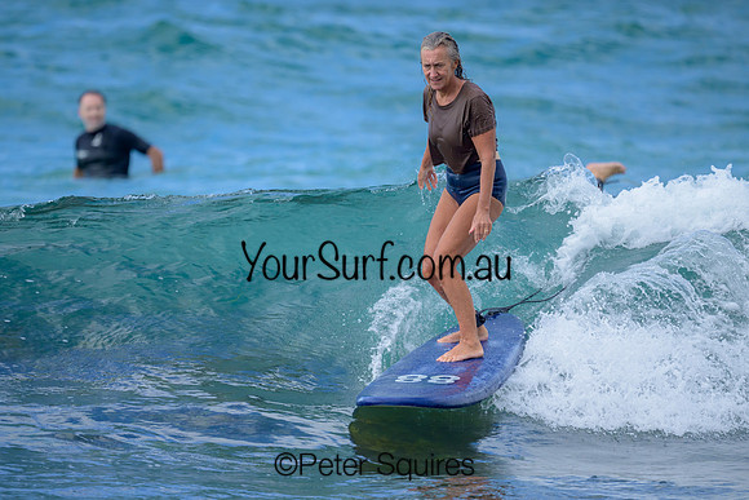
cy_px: 264
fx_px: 17560
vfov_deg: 1.6
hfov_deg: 2.4
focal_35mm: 844
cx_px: 354
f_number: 6.3
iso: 800
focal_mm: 800
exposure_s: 1/2000
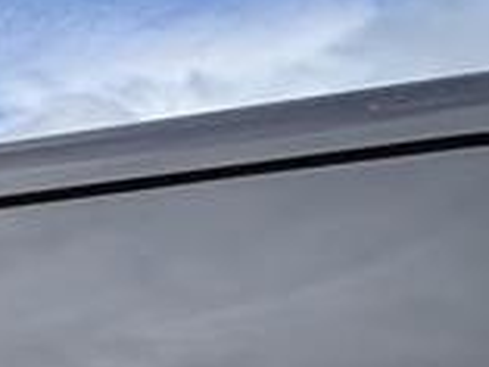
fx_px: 1131
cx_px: -333
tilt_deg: +0.2
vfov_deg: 16.5
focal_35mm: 80
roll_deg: -1.2
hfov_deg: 19.6
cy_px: 578
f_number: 2.2
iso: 64
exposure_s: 1/533
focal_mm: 2.22
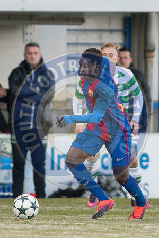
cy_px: 119
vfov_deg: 4.6
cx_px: 80
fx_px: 2981
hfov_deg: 3.1
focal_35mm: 450
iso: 800
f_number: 3.5
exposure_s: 1/1000
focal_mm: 300
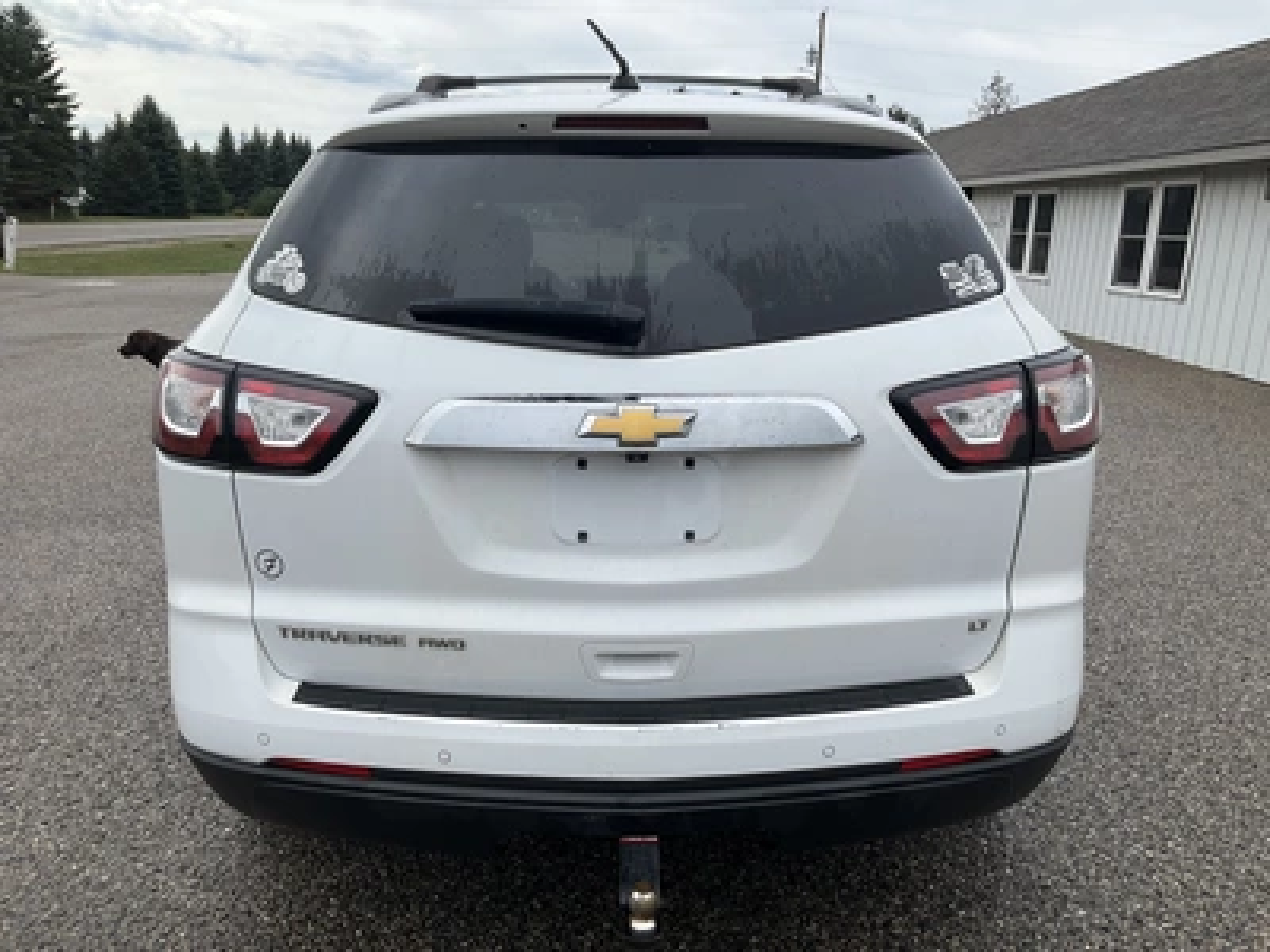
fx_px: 1064
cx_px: 635
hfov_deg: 61.7
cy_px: 476
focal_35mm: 29
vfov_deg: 48.2
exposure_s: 1/1377
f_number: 1.8
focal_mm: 3
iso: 25
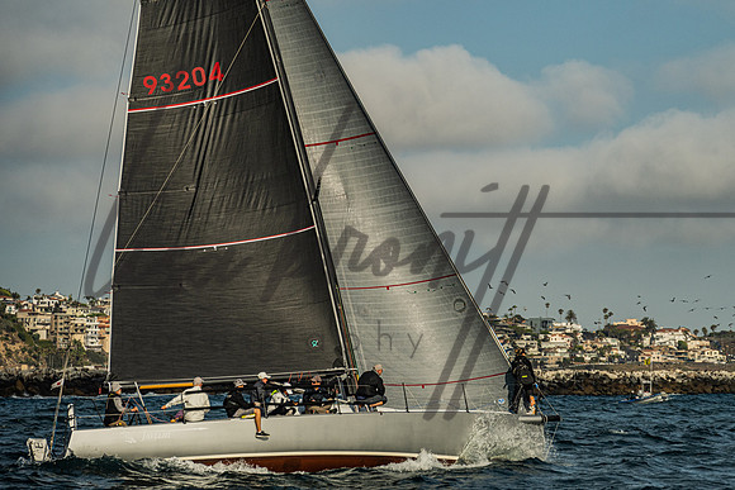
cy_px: 197
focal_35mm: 177
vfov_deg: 7.8
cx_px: 423
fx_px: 3614
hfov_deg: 11.6
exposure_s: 1/1600
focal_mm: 145
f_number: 6.3
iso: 250
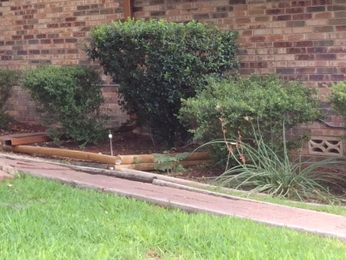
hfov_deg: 16.5
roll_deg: +2.8
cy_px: -43
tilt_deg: +5.8
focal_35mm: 105
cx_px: -219
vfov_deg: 13.7
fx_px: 1050
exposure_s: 1/121
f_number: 2.4
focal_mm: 3.3
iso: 32
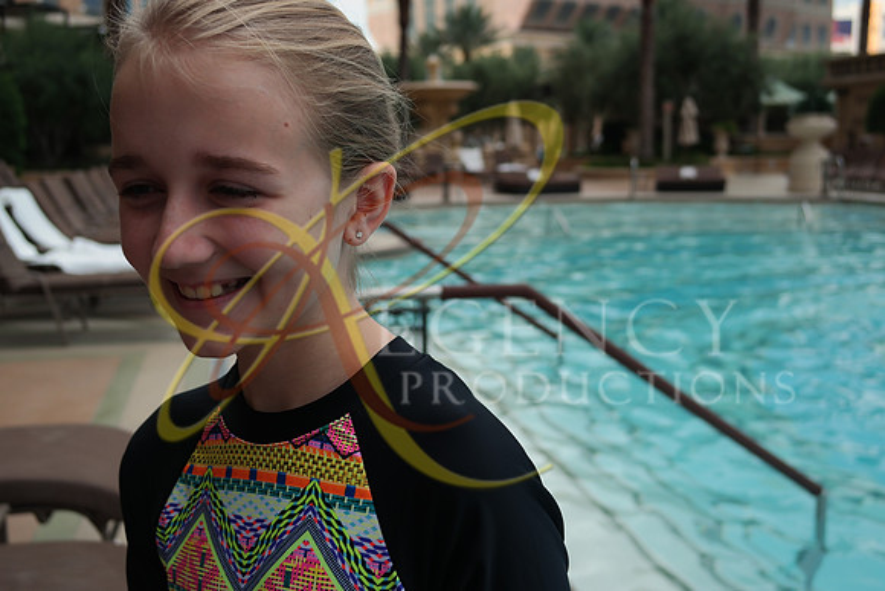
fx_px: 1057
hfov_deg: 45.4
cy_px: 296
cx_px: 442
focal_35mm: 43
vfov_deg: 31.2
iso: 100
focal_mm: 28
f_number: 4.5
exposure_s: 1/160
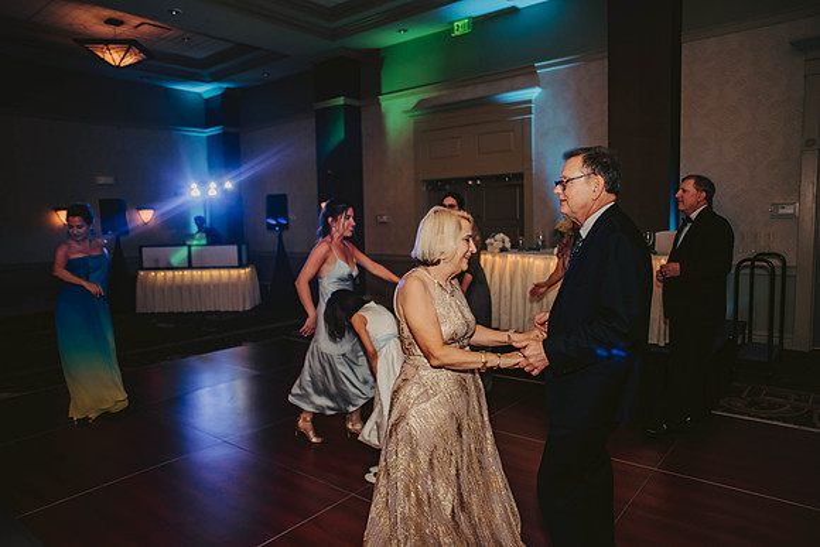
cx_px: 410
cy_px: 274
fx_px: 547
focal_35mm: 24
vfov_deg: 53.2
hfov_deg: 73.7
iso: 800
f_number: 2.8
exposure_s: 1/125
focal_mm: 24
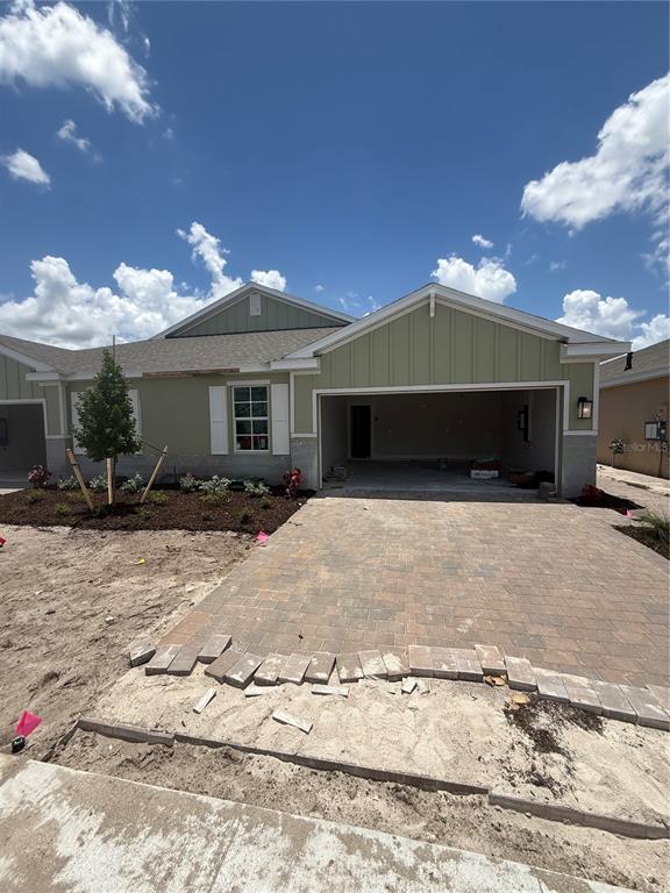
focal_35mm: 14
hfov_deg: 85.7
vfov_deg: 102.1
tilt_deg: -2.0
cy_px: 446
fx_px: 361
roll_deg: -0.4
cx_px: 335
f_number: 2.2
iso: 50
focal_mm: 2.22
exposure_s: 1/3125
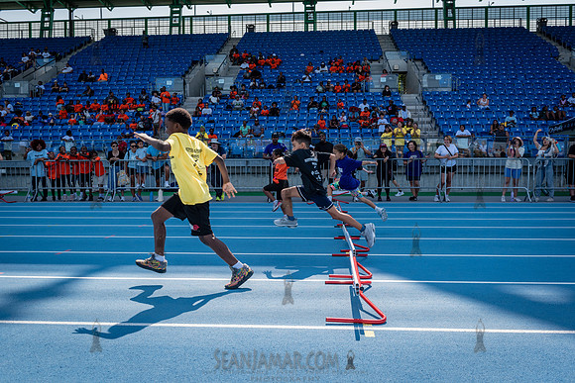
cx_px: 288
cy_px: 192
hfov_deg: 58.6
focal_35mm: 32
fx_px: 513
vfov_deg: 41.0
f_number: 5.6
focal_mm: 32
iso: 400
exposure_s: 1/800
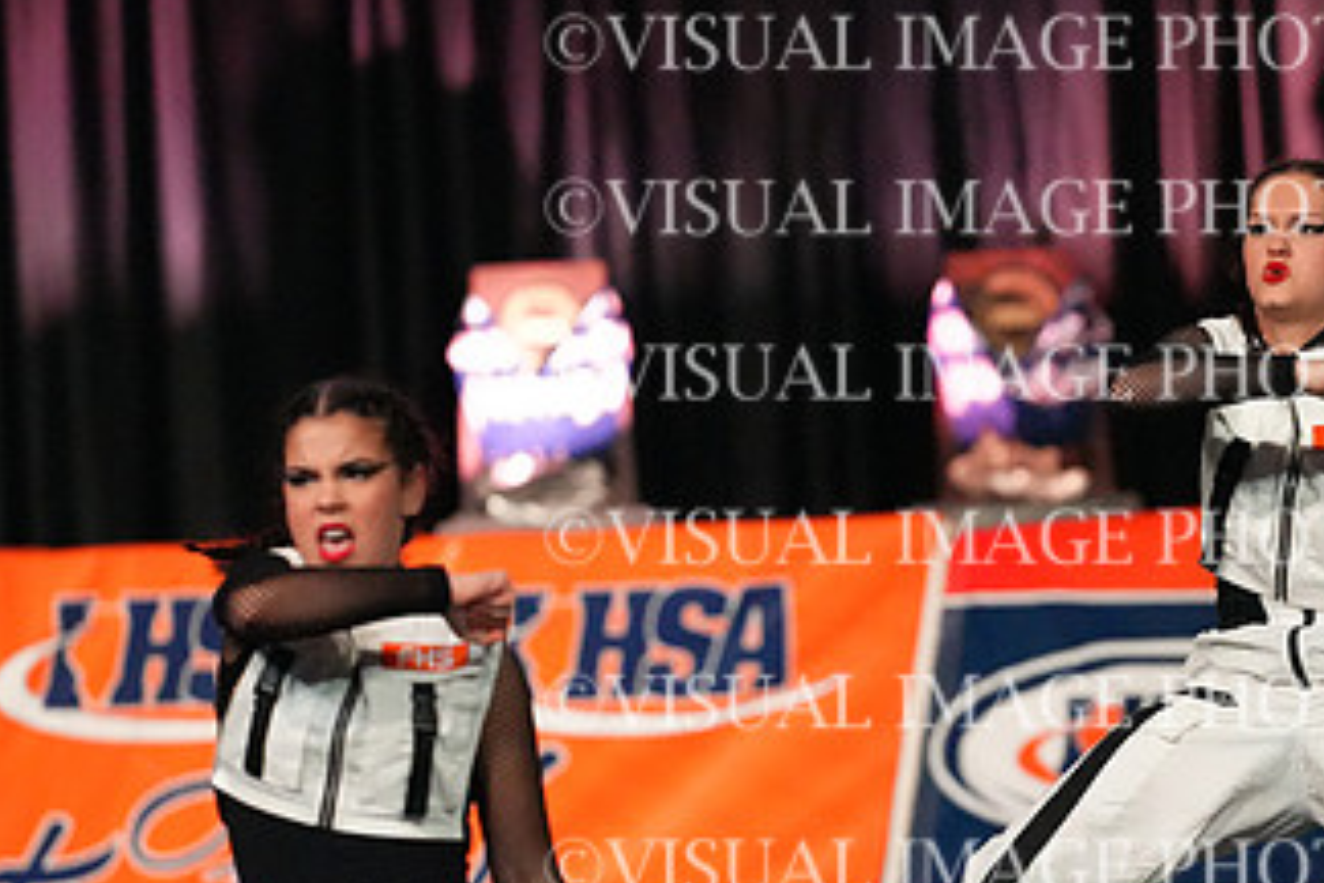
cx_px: 1136
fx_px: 19748
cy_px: 619
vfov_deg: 2.6
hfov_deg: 3.8
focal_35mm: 537
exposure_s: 1/1250
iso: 16000
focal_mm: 300
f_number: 3.5
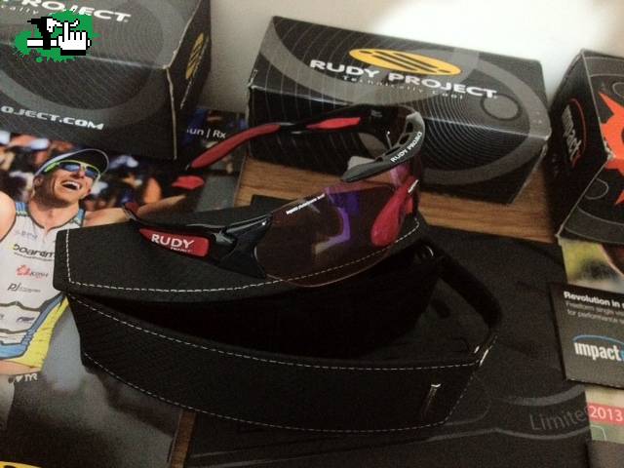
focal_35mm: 35
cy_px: 234
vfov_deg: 40.7
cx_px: 312
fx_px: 631
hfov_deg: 52.6
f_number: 2.4
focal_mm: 4.28
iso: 800
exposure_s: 1/15
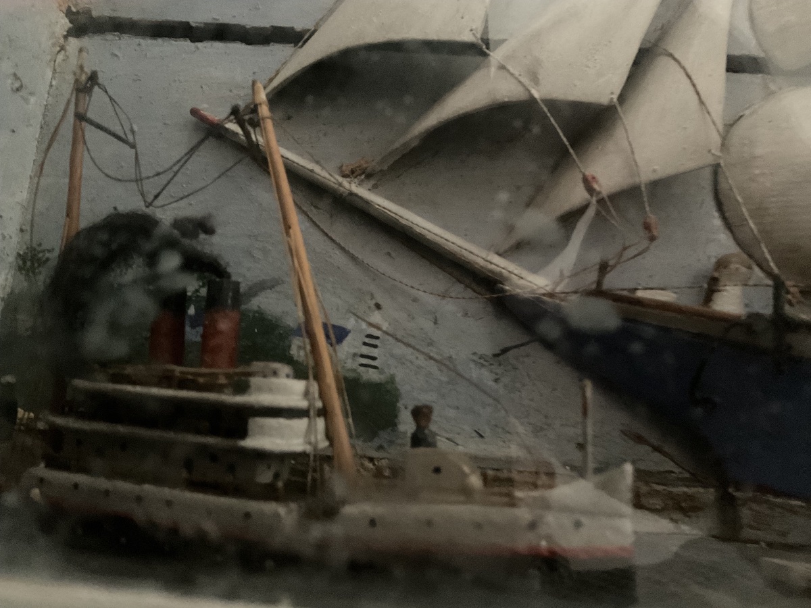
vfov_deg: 48.2
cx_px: 406
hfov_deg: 61.7
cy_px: 304
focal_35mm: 29
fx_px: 679
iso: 500
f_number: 1.8
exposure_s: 1/17
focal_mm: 3
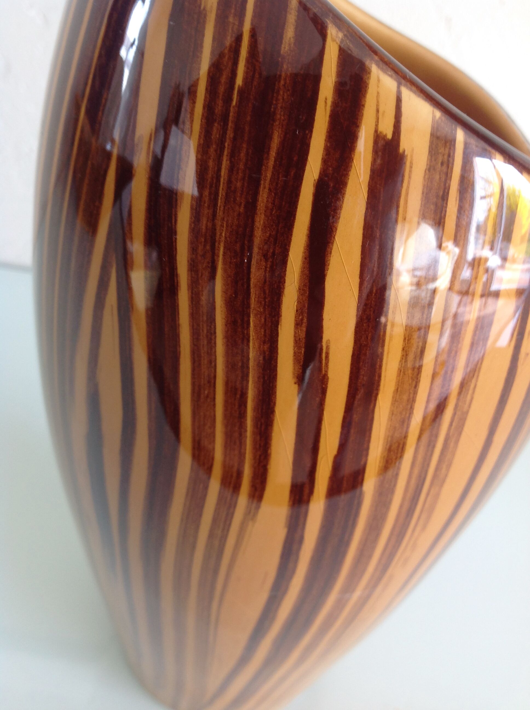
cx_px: 265
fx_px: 716
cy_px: 355
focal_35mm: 35
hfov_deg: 40.6
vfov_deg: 52.7
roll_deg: -8.9
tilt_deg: -40.9
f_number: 2.4
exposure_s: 1/20
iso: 50
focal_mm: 4.28
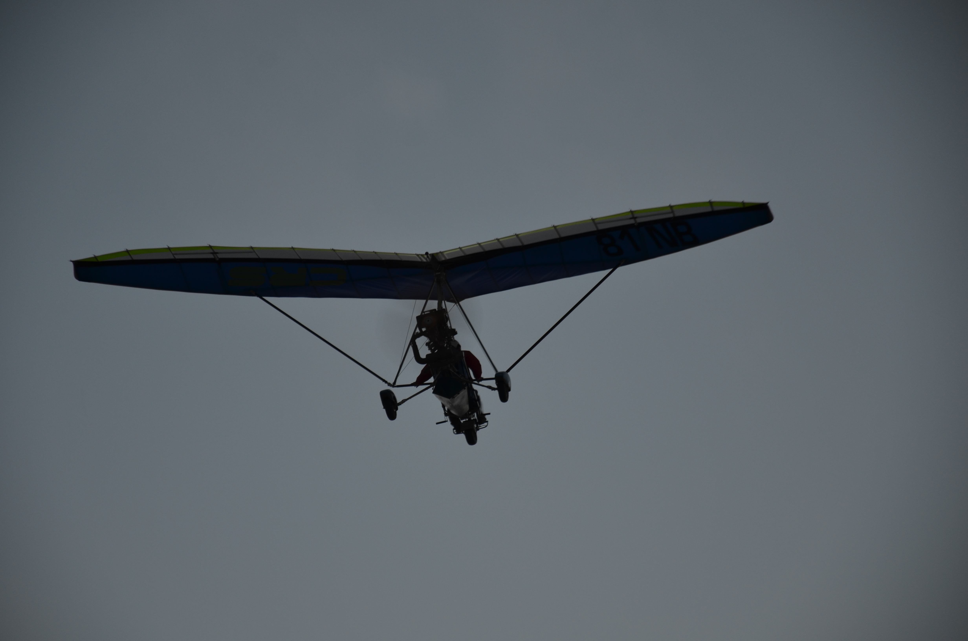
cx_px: 484
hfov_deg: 13.1
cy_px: 320
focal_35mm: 158
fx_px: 4226
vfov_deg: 8.7
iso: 220
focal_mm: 105
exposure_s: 1/60
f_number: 5.6
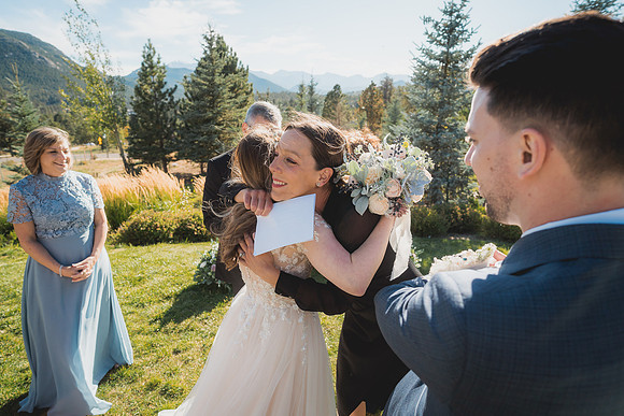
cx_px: 312
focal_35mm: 18
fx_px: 317
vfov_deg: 66.6
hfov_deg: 89.1
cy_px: 208
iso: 200
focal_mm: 18
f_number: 3.2
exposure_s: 1/1000
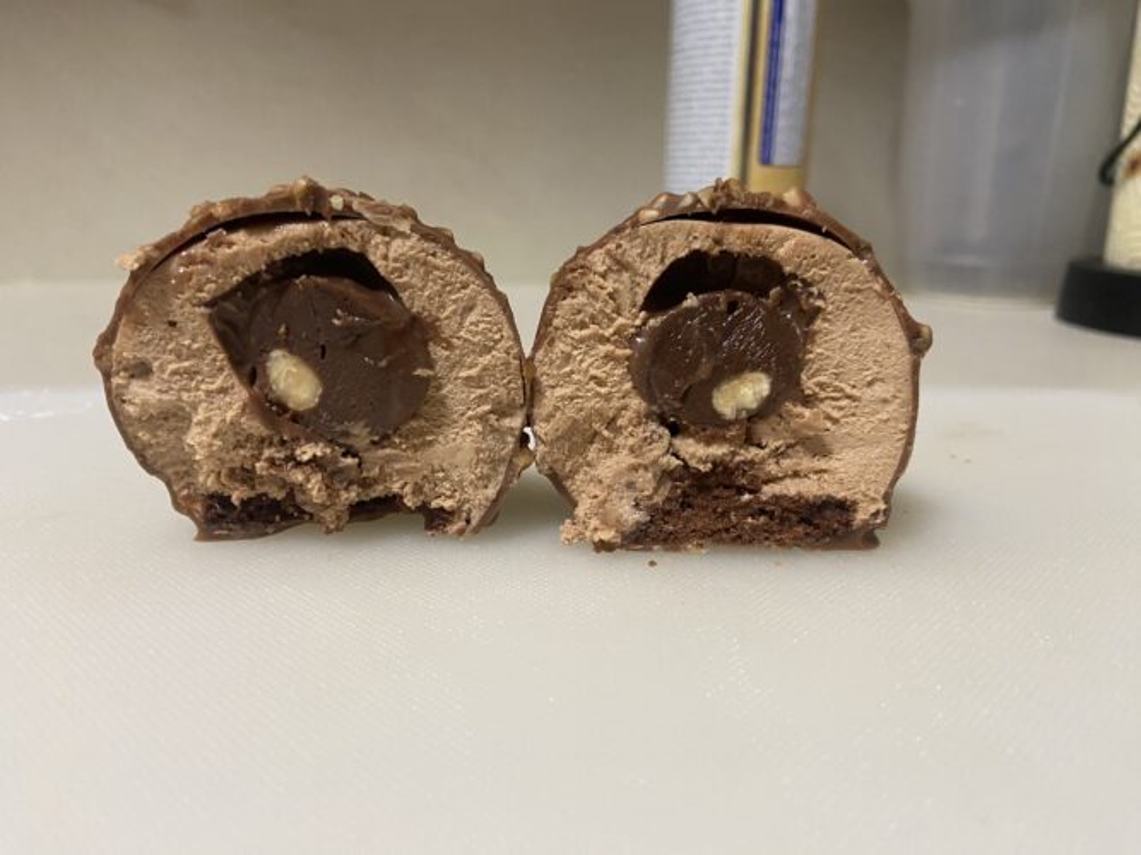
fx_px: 857
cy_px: 428
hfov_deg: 67.3
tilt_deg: -16.5
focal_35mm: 26
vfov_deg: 53.0
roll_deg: -1.2
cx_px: 570
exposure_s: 1/60
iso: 250
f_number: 1.8
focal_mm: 4.25
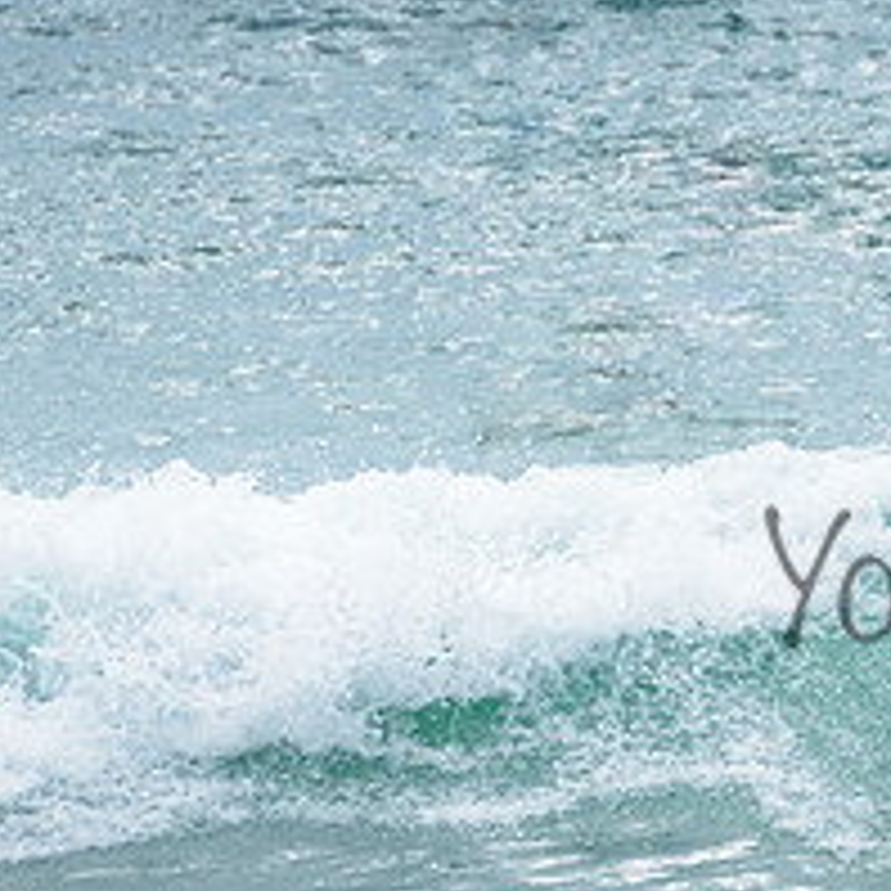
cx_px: 1238
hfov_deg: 1.4
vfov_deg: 1.4
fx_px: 35528
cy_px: 444
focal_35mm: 1220
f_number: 9
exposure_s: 1/1600
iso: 500
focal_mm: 400
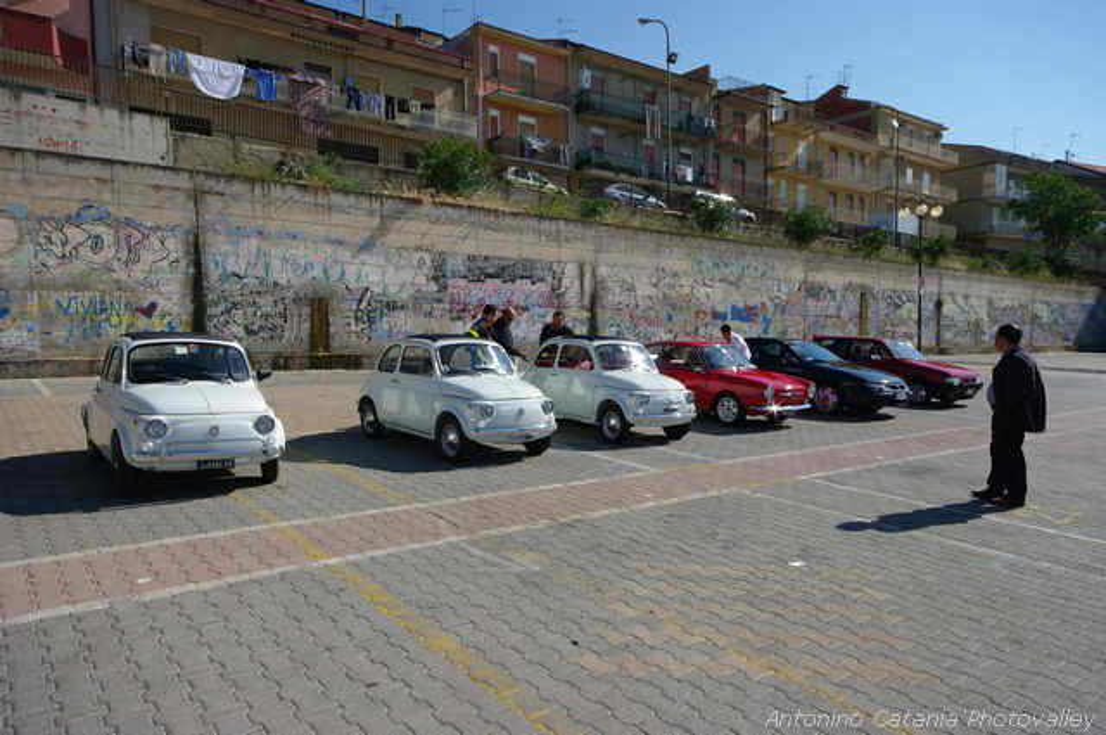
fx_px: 736
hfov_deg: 73.8
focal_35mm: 24
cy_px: 368
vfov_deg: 53.0
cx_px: 553
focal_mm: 16
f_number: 13
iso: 200
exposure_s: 1/180
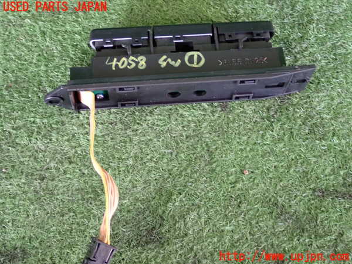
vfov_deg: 27.0
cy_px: 132
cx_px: 176
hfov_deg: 35.5
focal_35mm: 54
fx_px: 549
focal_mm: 9.65
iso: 800
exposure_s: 1/50
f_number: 3.3
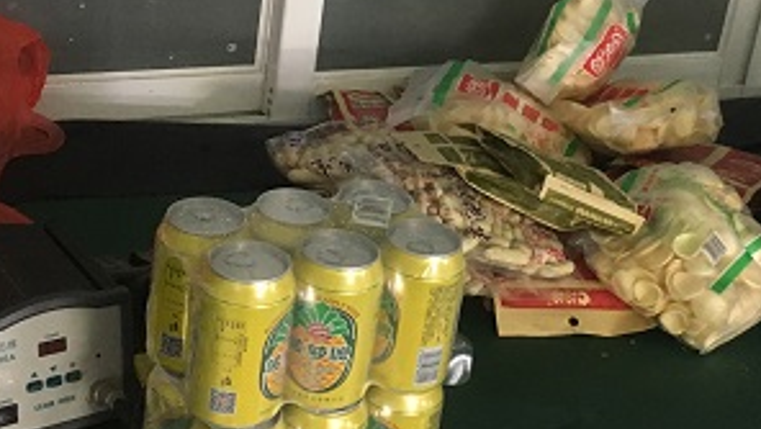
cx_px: 447
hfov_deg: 32.7
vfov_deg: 18.7
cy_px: 92
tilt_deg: -18.9
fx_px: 1292
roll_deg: -9.6
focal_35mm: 64
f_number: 2.2
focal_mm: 4.15
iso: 200
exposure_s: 1/17
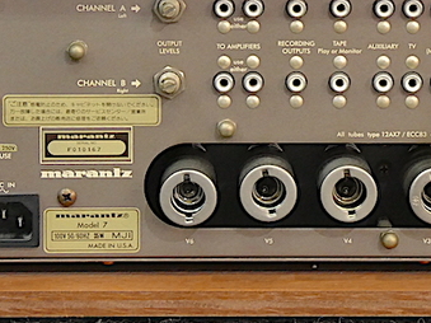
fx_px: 2962
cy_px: 76
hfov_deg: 8.3
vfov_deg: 6.2
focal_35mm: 238
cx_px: 249
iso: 200
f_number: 8
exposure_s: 1/3.2
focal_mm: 15
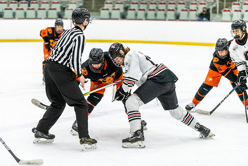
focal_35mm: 120
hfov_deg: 17.1
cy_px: 83
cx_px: 124
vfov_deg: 11.4
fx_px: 827
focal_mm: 120
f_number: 2.8
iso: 4000
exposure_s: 1/640
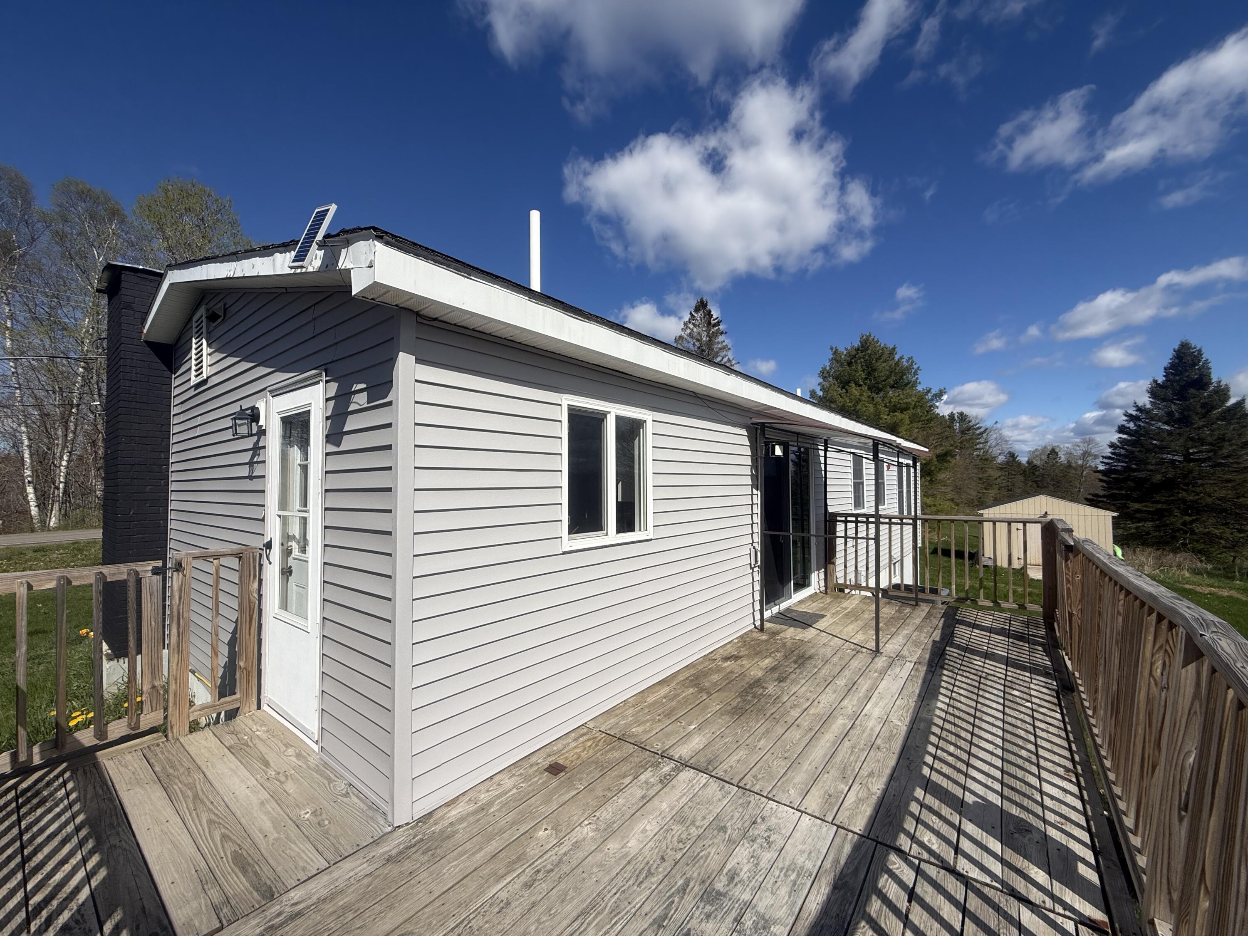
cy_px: 468
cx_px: 624
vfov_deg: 85.7
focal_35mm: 14
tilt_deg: +2.4
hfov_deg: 102.1
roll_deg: +0.1
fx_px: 505
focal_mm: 2.22
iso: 50
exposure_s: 1/5155
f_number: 2.2
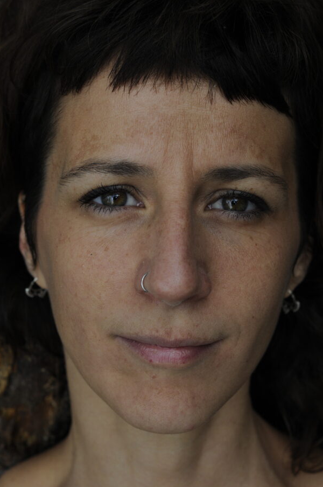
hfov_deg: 16.0
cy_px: 214
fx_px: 1147
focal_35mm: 85
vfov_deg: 23.9
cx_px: 164
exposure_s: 1/500
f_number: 6.3
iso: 320
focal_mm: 50
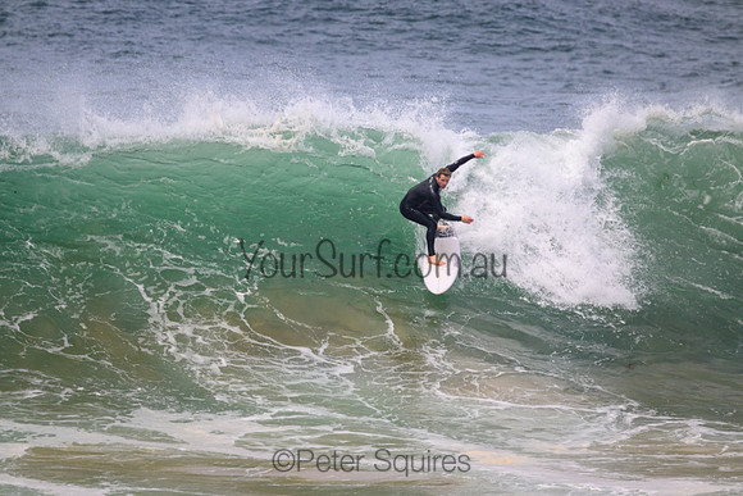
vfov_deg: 1.7
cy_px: 248
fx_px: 16514
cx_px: 372
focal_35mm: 800
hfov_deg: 2.6
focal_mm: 800
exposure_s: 1/2000
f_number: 11
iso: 900
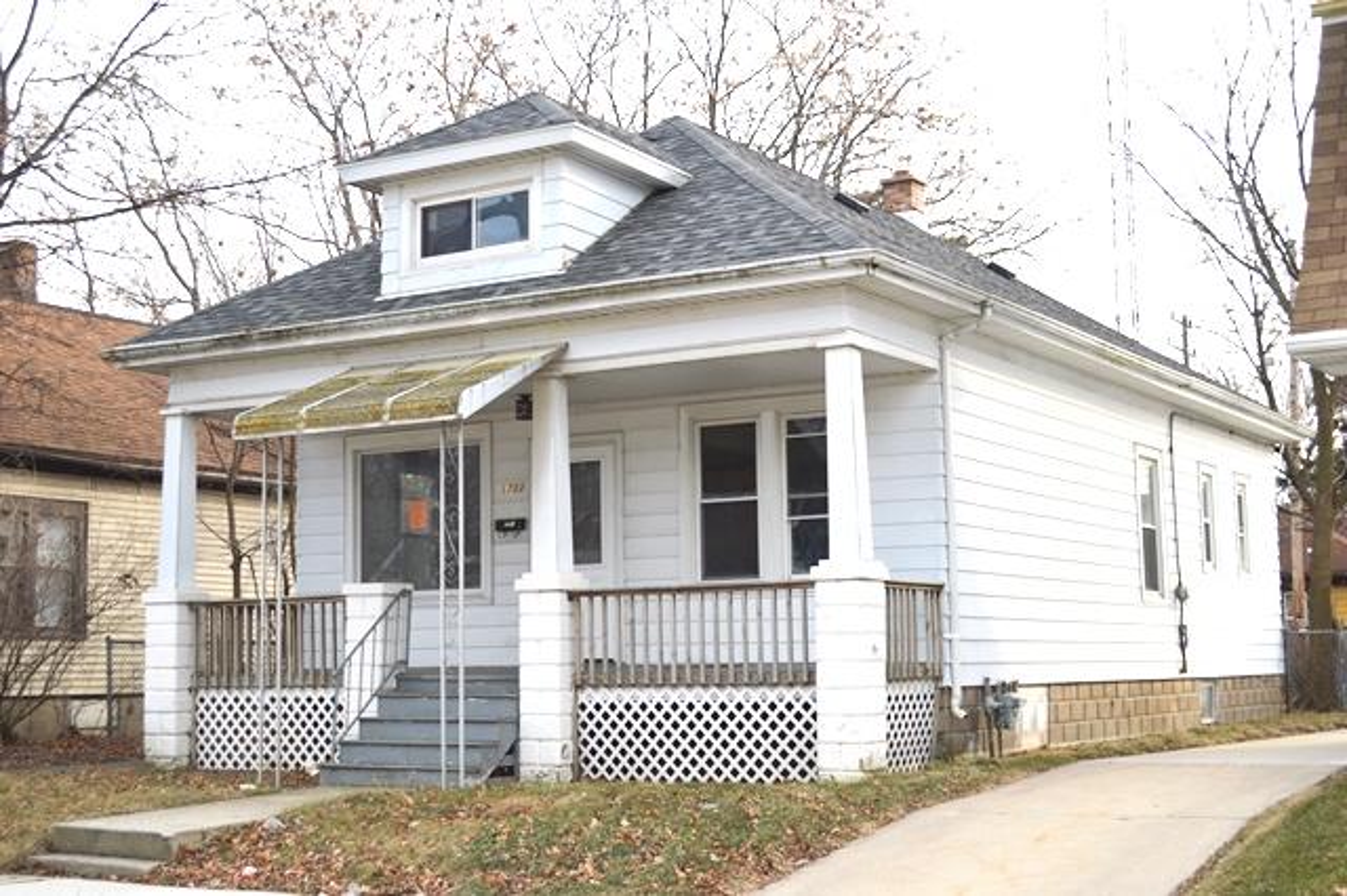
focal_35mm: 51
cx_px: 674
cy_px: 448
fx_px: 1907
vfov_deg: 26.5
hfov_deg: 38.9
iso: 100
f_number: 5.6
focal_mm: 34
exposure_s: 1/200
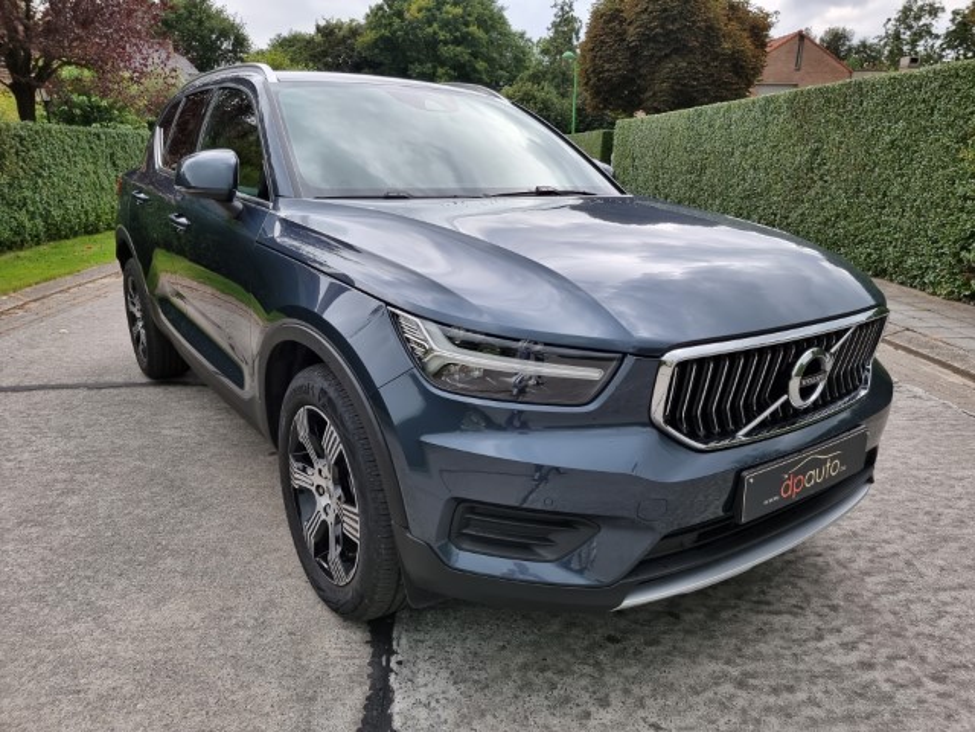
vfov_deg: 56.8
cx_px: 488
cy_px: 366
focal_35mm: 24
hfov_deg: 71.6
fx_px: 676
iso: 80
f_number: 1.8
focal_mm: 6.7
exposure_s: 1/100
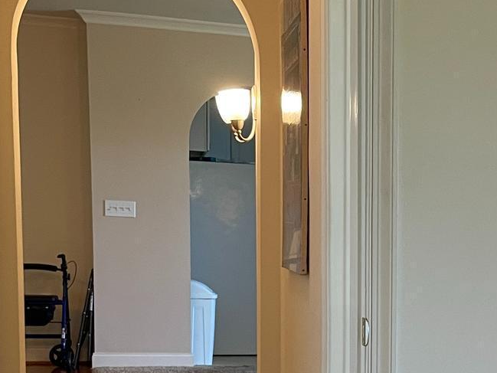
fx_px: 1178
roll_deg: -1.5
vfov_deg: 17.6
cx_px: 607
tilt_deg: -6.3
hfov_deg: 21.9
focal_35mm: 82
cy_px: 366
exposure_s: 1/60
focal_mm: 4.2
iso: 125
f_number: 1.6
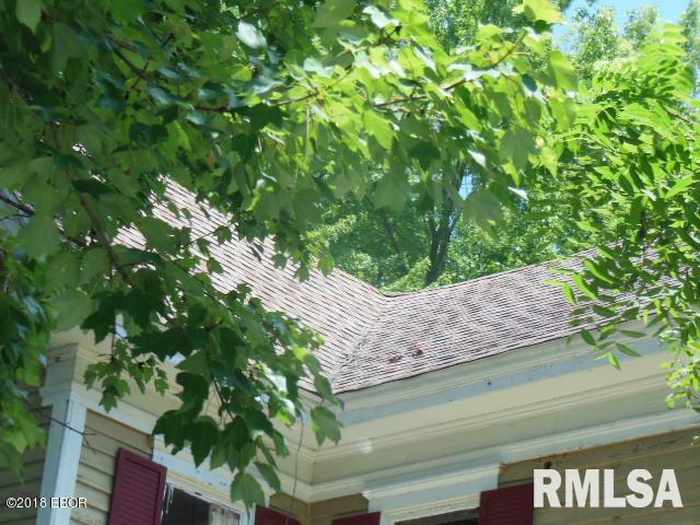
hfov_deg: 18.4
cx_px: 350
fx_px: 2164
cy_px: 262
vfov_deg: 13.8
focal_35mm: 107
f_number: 5.7
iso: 160
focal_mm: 19.1
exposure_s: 1/250
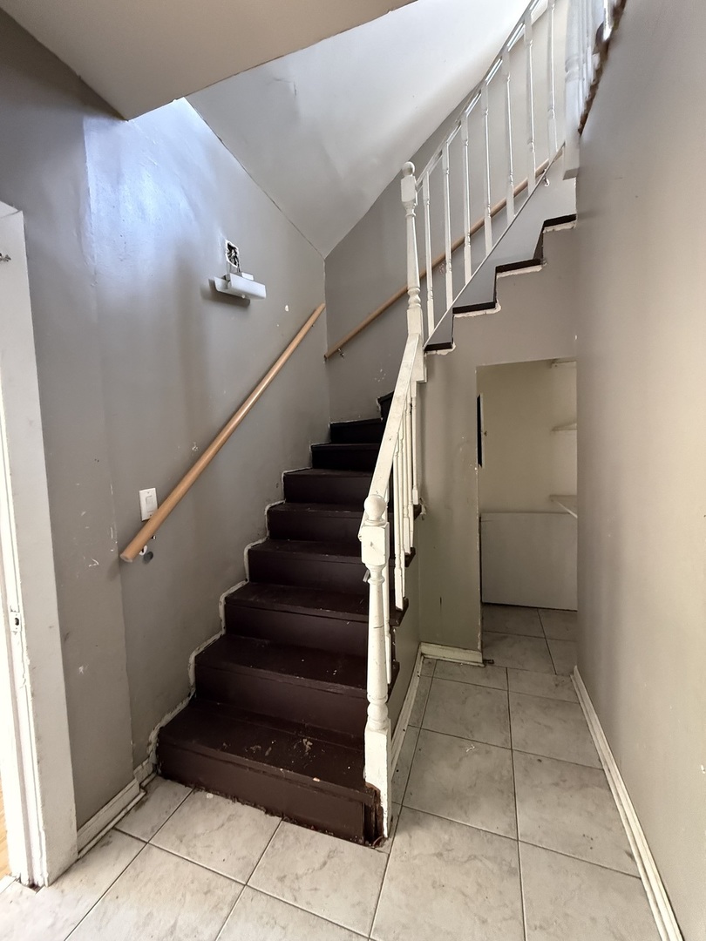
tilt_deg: -1.0
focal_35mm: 14
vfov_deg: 102.1
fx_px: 381
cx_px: 353
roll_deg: +2.2
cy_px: 470
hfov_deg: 85.7
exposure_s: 1/60
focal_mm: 2.22
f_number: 2.2
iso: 1000
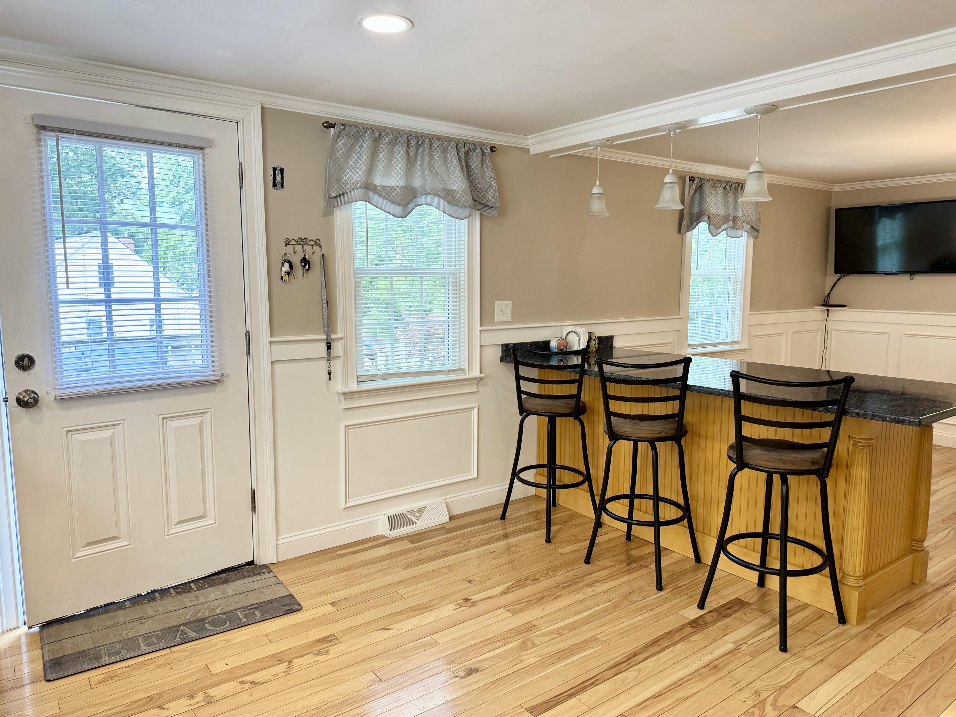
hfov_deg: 71.6
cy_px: 358
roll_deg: -0.2
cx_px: 478
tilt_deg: -7.0
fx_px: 663
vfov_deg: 56.8
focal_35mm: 24
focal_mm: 6.76
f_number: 1.78
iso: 100
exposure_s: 1/120
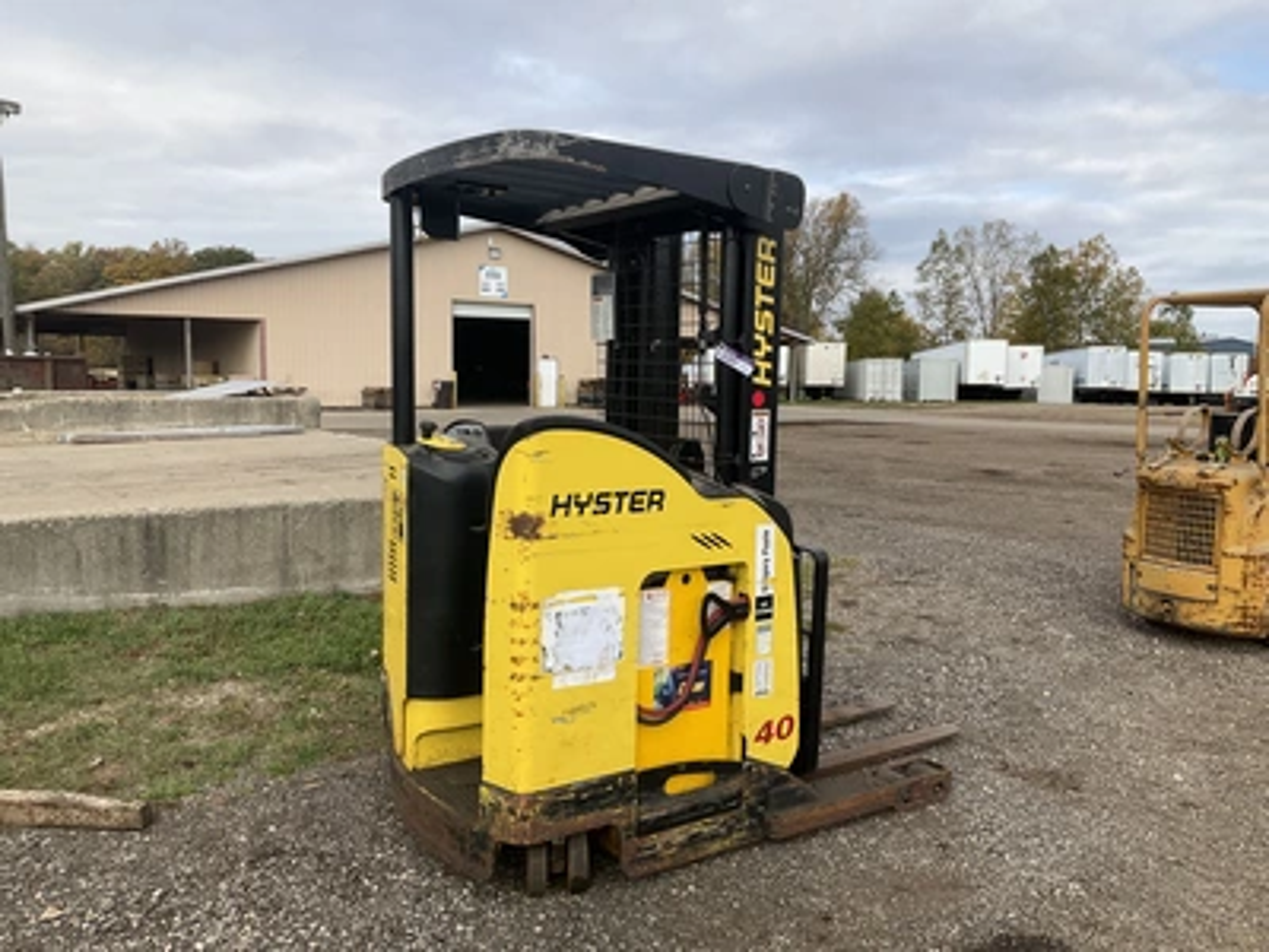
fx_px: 1063
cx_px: 634
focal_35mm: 29
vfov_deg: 48.2
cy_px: 476
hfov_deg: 61.7
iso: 25
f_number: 1.8
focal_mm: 3
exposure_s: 1/1035
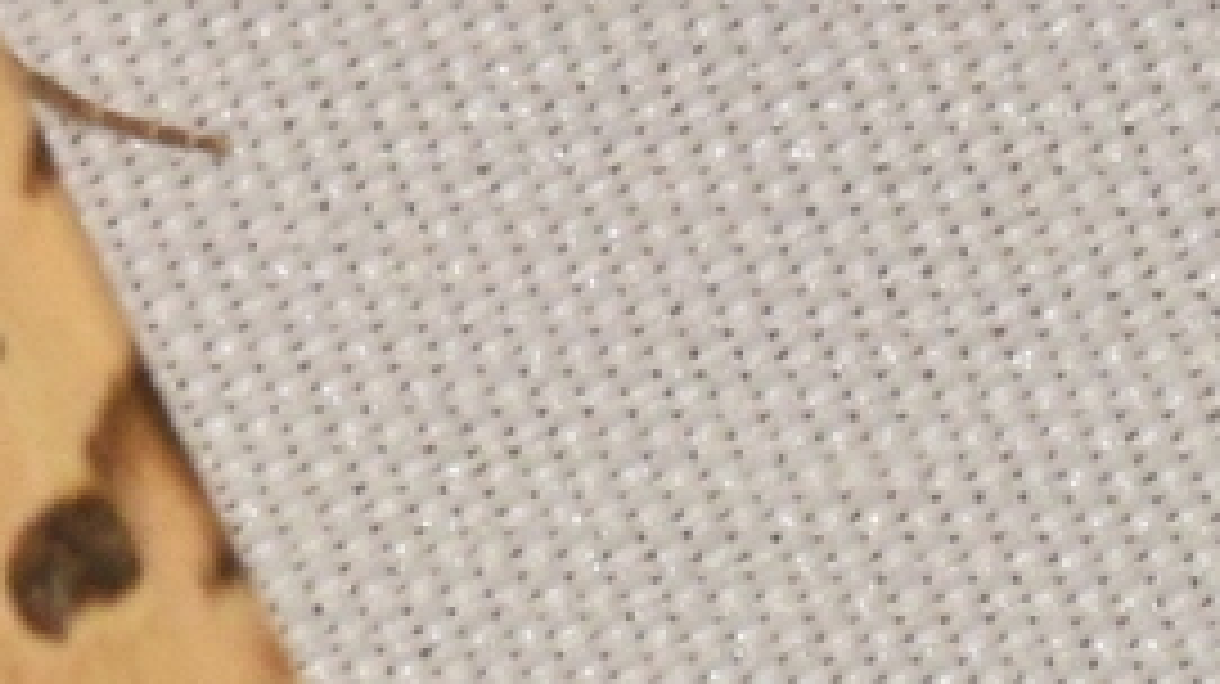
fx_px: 25183
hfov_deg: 2.8
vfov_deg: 1.6
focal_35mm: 779
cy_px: 248
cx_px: -504
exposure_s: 1/160
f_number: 14
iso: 500
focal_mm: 140
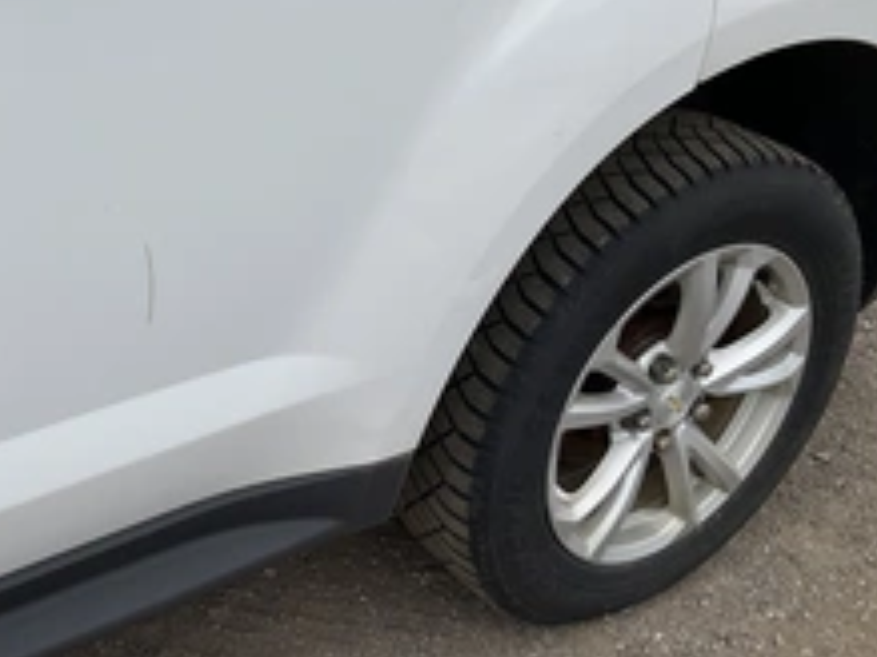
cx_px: 168
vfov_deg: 27.2
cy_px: 176
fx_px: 1342
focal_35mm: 53
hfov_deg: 35.0
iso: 25
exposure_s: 1/1912
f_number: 1.8
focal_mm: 3
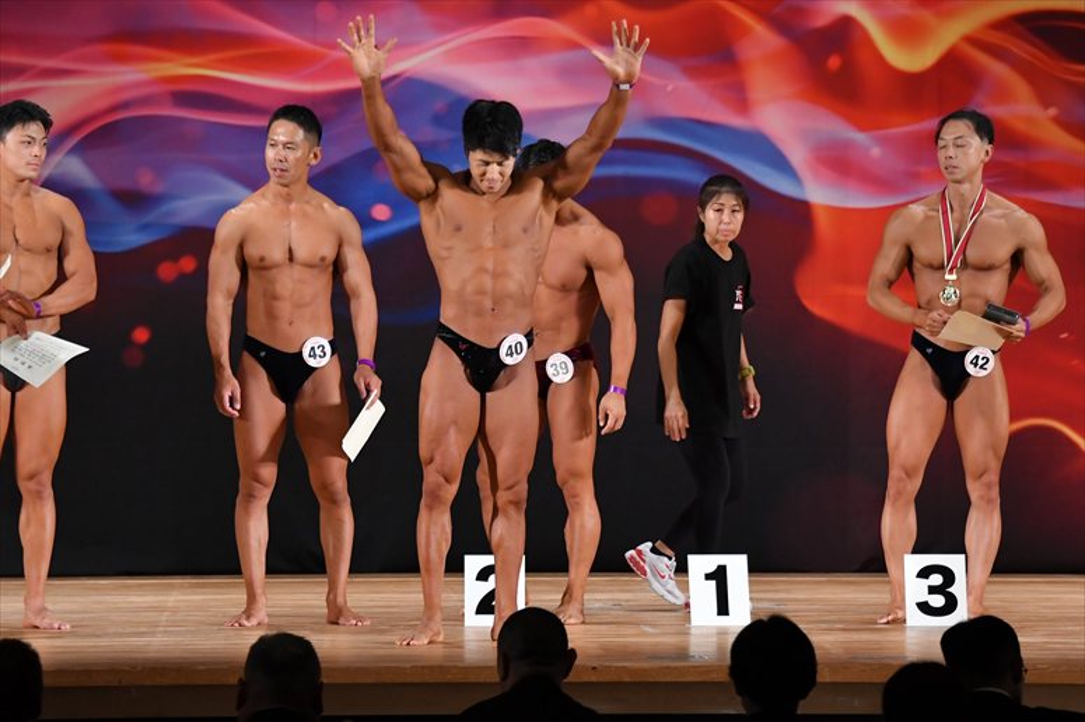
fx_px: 6085
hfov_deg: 10.2
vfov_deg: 6.8
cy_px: 361
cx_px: 542
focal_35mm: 202
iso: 3200
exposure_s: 1/400
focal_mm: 135
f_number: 5.6
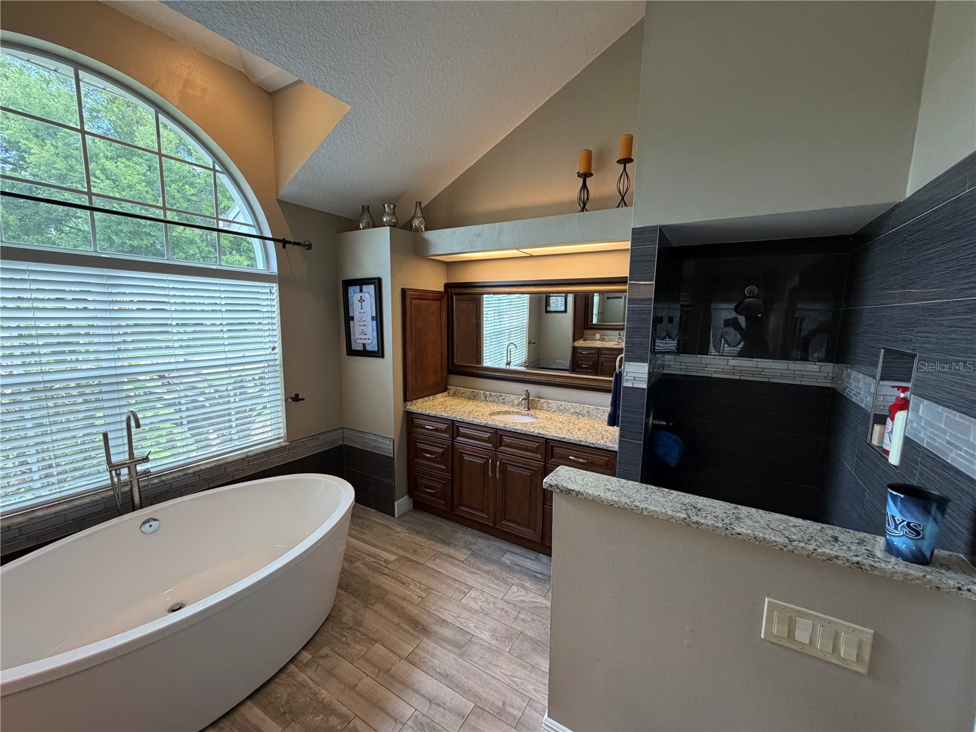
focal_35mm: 14
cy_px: 366
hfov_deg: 102.1
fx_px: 395
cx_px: 488
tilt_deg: -6.2
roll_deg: -1.1
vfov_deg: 85.7
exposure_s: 1/120
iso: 320
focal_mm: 2.22
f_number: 2.2
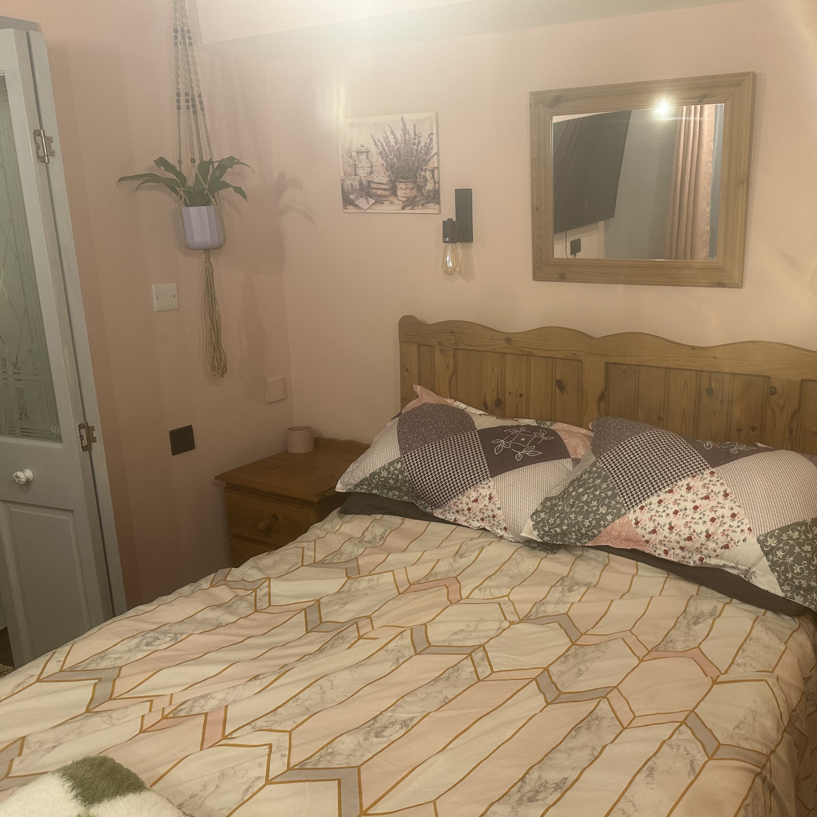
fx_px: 774
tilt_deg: -13.7
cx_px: 513
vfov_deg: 55.6
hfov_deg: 55.0
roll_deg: +0.6
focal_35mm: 29
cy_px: 406
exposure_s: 1/50
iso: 125
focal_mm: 6.86
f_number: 1.78
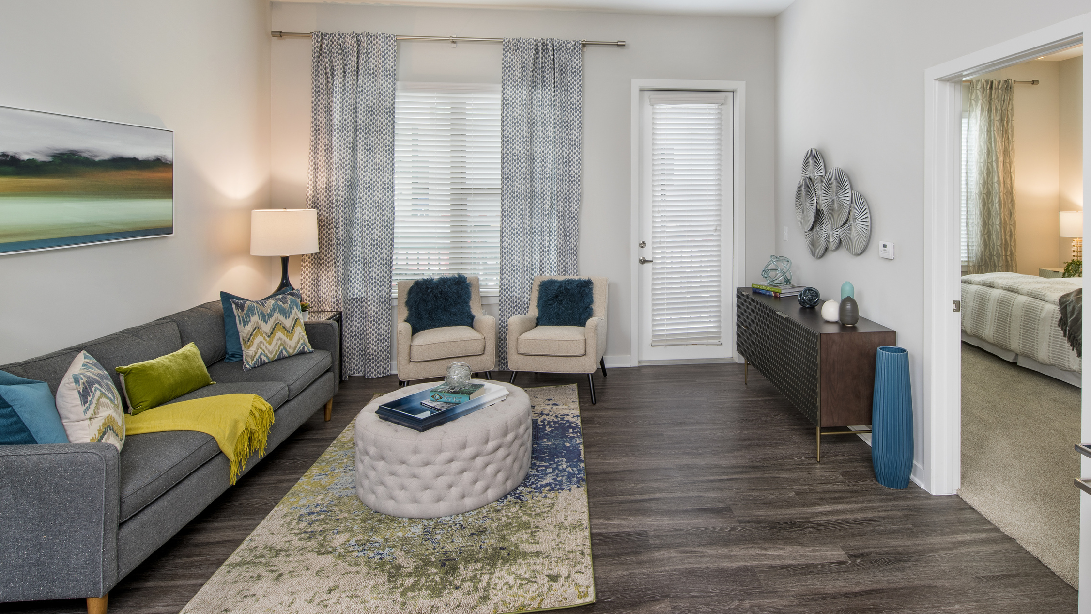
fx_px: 579
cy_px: 239
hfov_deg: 85.9
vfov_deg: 55.4
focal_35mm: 20
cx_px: 634
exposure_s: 1/1.67
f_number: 14
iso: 125
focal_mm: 14
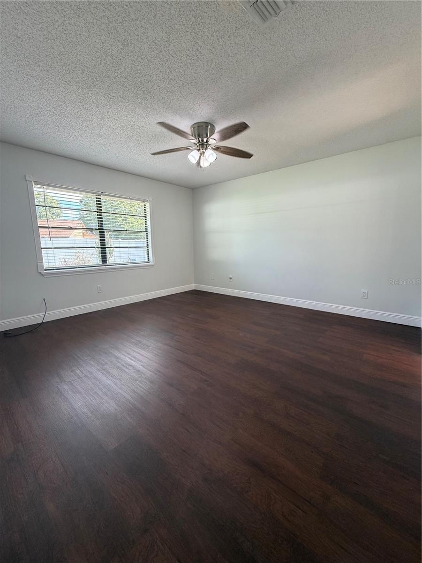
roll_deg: +0.5
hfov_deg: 85.7
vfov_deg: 102.1
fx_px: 228
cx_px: 211
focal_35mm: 14
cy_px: 282
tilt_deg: -9.0
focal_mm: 2.22
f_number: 2.2
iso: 160
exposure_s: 1/120
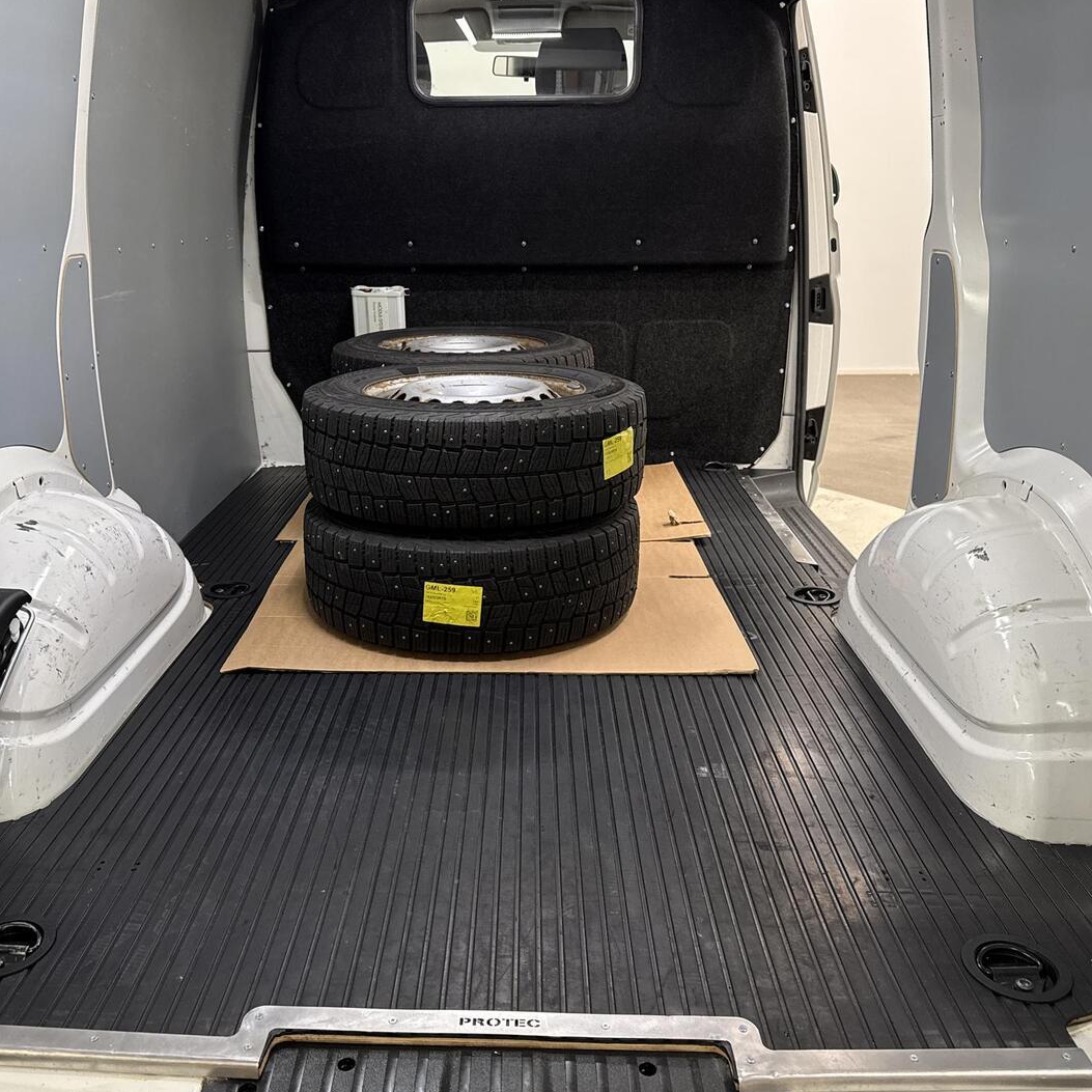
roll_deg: +0.4
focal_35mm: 29
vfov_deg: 55.6
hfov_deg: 55.5
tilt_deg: -18.5
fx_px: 1035
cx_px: 496
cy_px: 538
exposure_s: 1/60
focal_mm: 6.76
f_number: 1.78
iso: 250
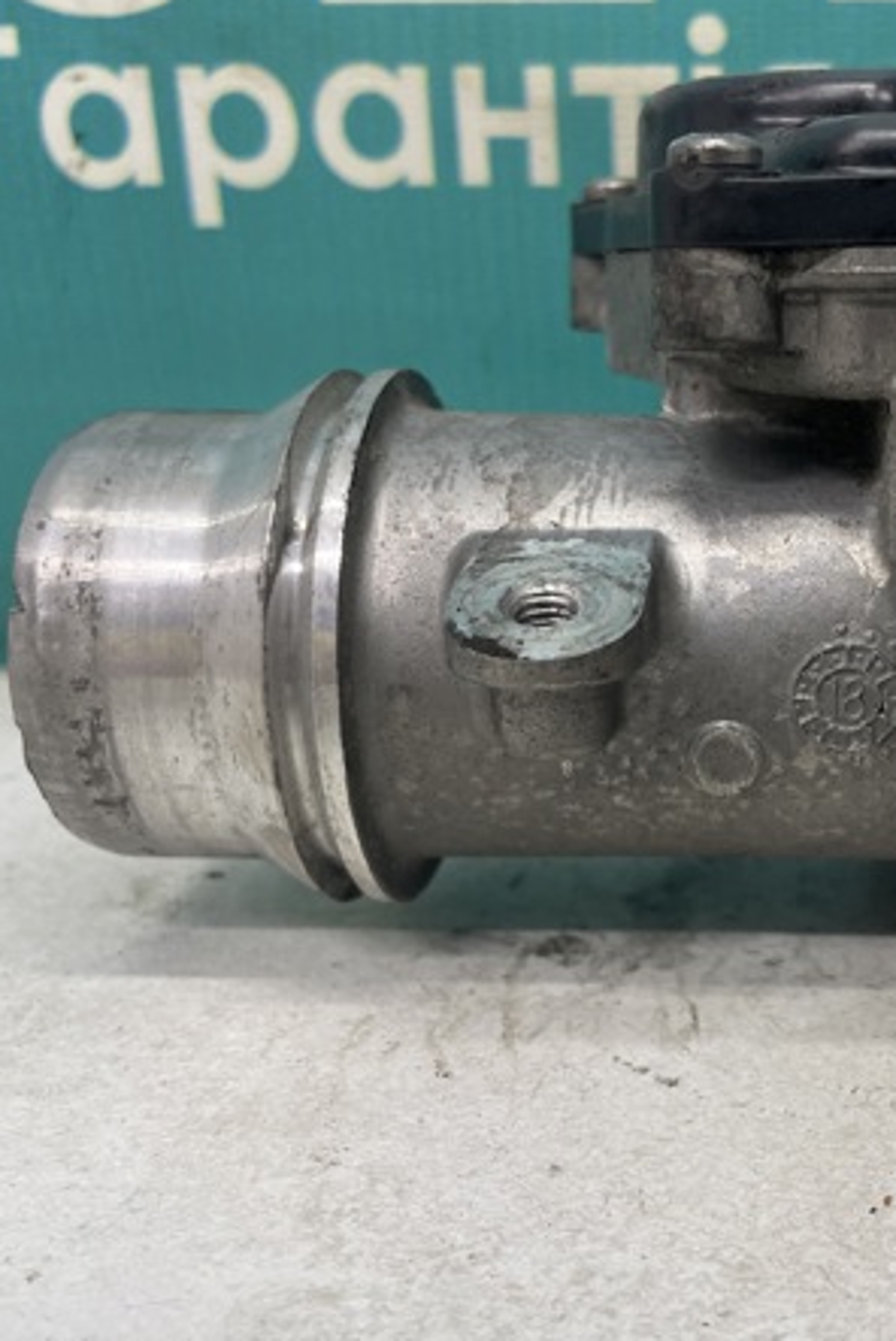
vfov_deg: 49.5
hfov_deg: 33.0
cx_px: 748
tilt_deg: -19.0
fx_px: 1454
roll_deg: +0.4
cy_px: 683
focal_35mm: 39
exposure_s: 1/100
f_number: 1.6
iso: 125
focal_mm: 4.2
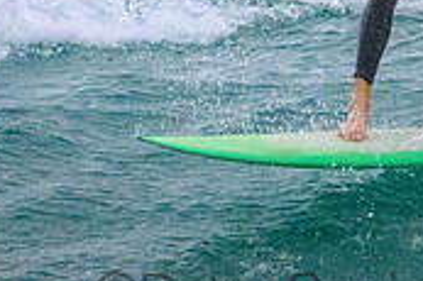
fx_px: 38397
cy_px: -215
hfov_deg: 0.6
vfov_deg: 0.4
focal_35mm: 3271
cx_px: 284
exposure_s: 1/1250
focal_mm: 800
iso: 8000
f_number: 11
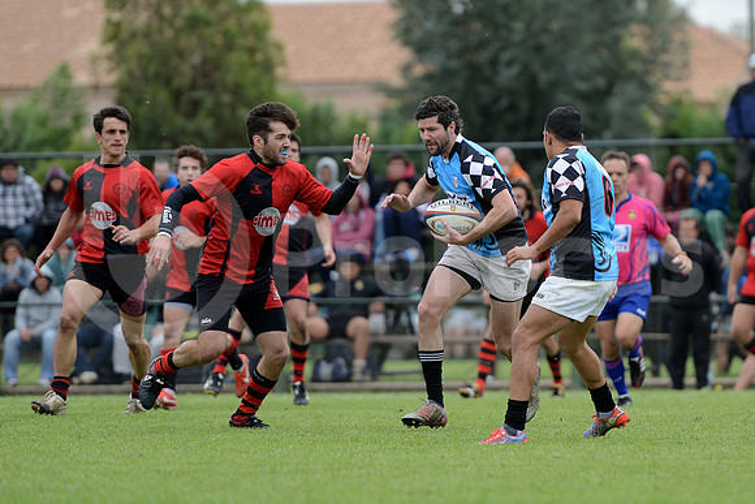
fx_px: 5664
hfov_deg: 7.6
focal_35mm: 270
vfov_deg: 5.1
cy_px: 252
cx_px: 378
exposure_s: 1/800
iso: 400
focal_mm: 270
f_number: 4
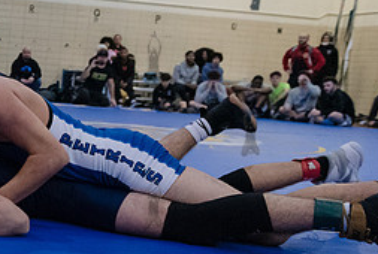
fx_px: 684
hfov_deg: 26.1
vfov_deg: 20.9
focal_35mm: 65
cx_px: -121
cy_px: 180
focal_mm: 24
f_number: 3.2
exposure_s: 1/400
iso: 8000
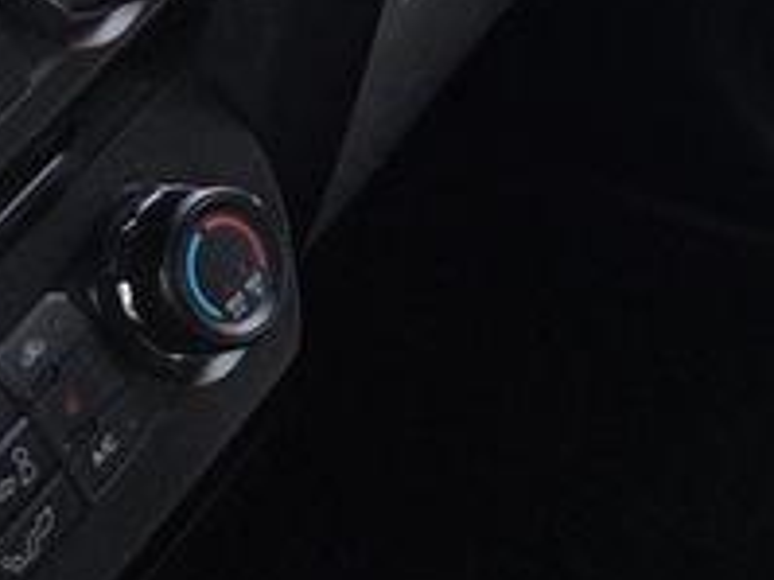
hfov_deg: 11.2
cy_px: 39
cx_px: 1867
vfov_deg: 10.0
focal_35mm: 148
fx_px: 3307
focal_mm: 6.3
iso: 50
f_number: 1.7
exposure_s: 1/359
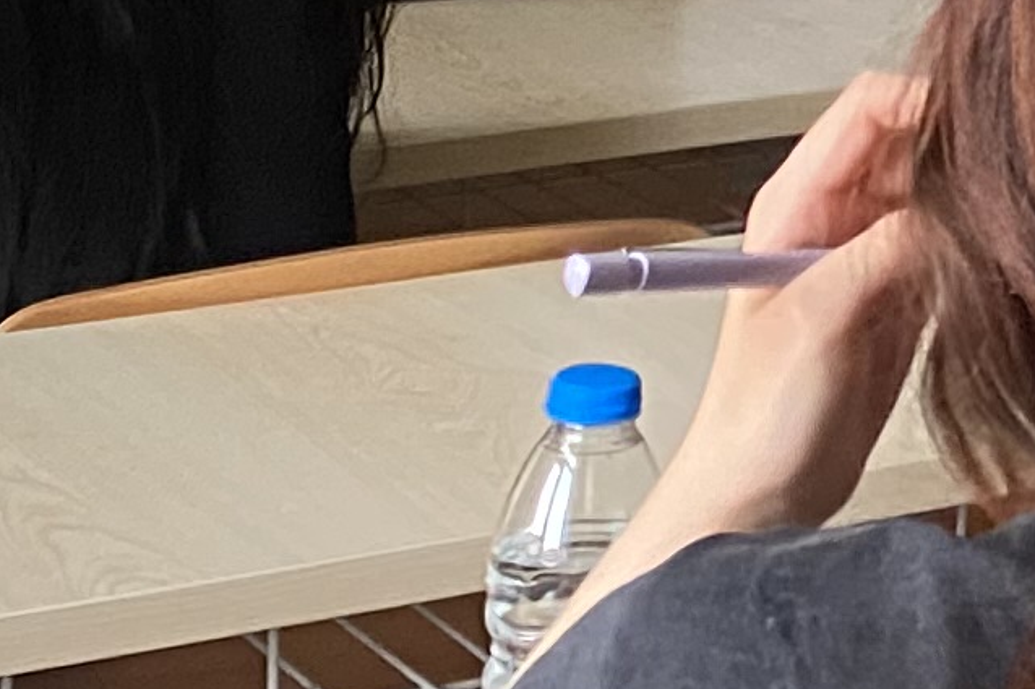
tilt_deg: -4.2
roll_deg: -2.0
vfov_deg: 7.8
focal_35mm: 171
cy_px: -550
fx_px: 4915
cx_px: 1984
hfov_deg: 11.1
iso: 200
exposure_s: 1/60
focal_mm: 4.25
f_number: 1.8
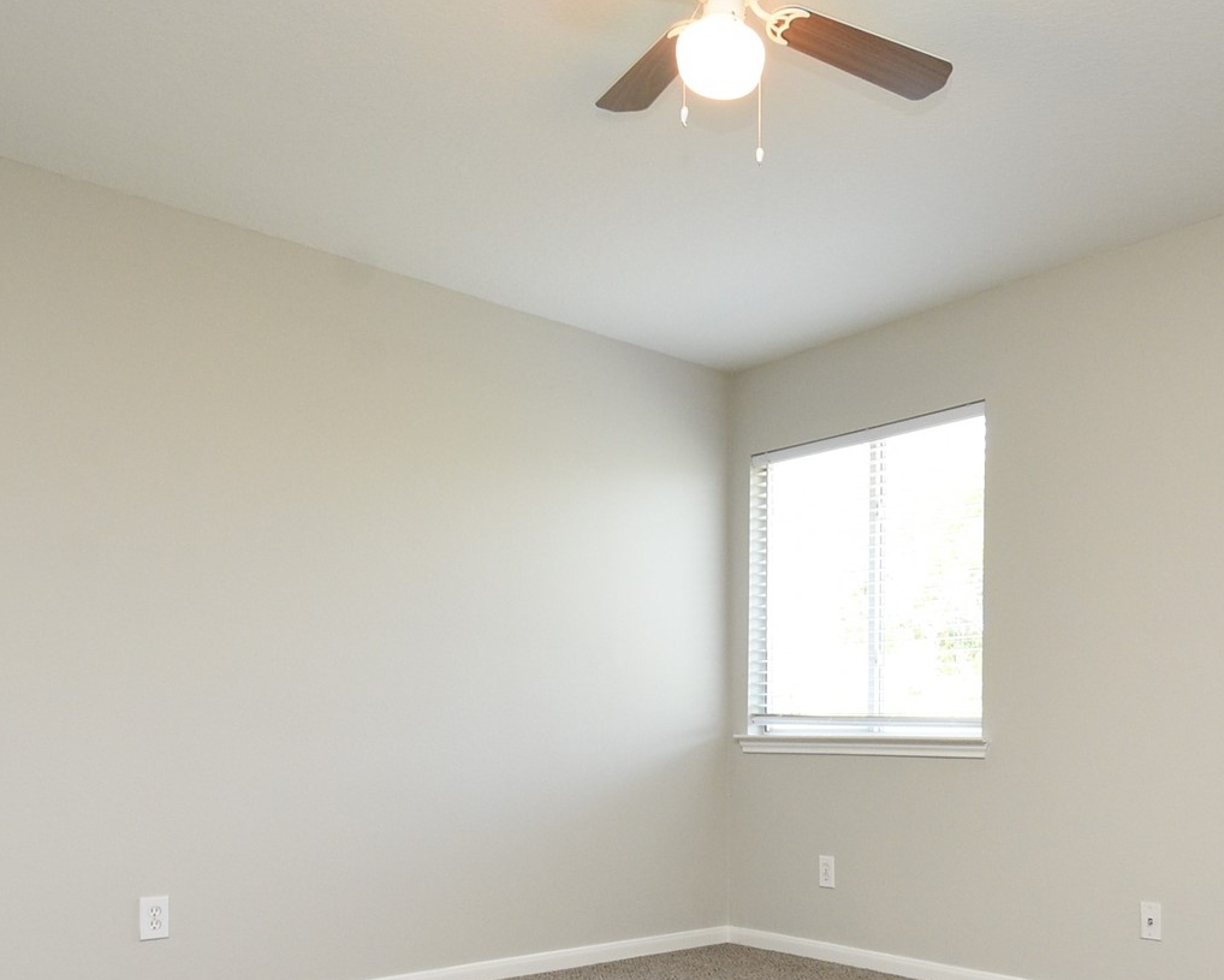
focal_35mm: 30
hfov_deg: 58.0
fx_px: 1087
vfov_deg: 46.4
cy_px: 759
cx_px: 767
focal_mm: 10
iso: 800
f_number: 7.1
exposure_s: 1/60
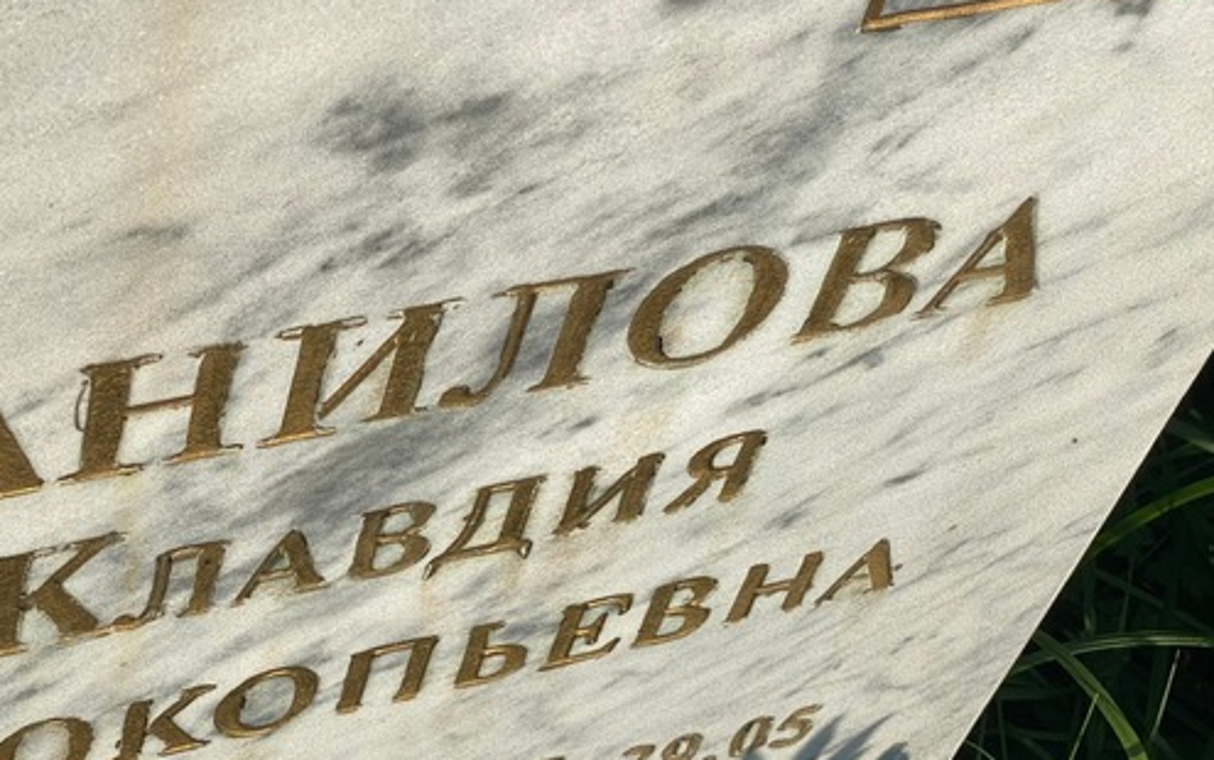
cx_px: 292
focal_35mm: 89
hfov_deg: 23.0
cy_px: 628
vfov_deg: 14.6
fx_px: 2946
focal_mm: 6
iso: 20
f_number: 2
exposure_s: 1/2283
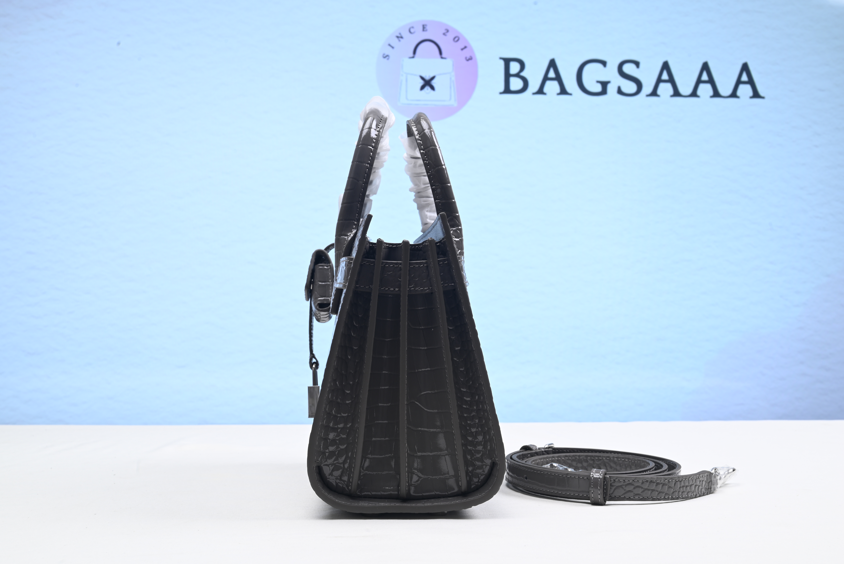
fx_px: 938
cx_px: 422
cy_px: 282
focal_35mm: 40
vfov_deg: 33.4
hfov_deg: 48.4
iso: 100
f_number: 16
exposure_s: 1/2
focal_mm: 40
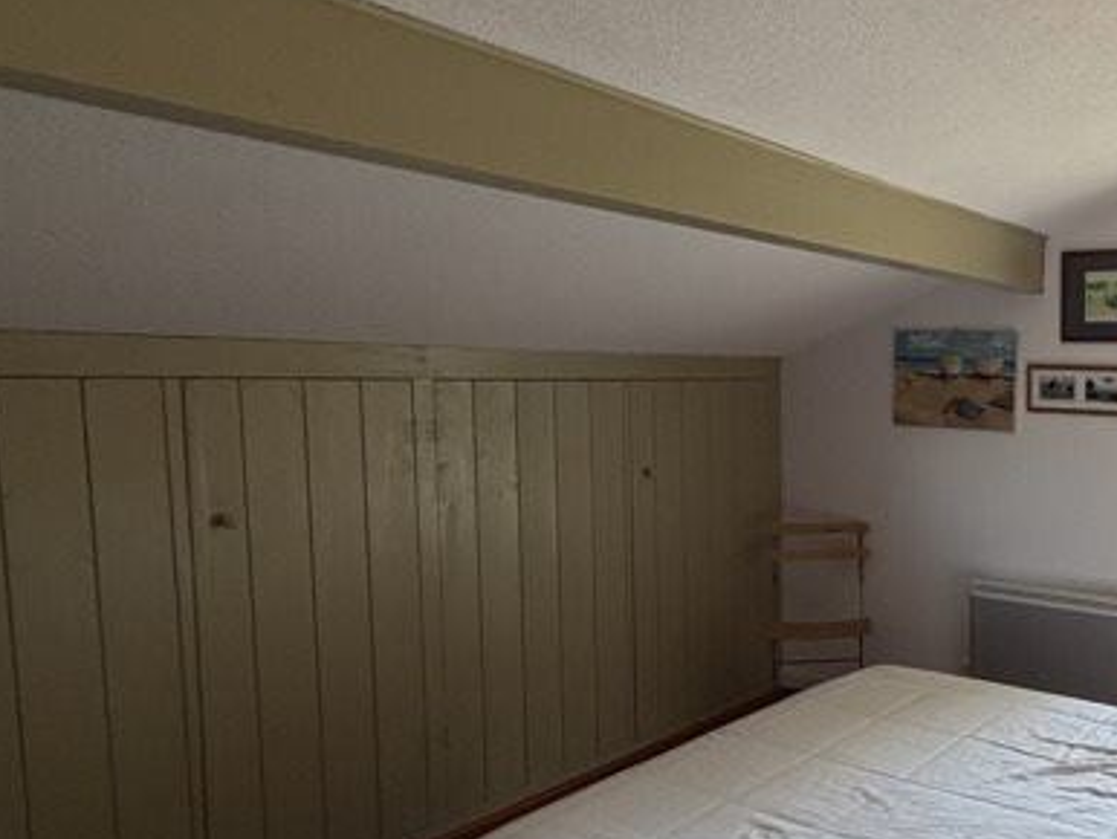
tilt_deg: -6.0
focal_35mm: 29
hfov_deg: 52.4
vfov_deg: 48.2
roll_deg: -1.7
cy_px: 472
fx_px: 936
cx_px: 1050
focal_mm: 2.22
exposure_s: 1/121
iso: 160
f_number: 2.2
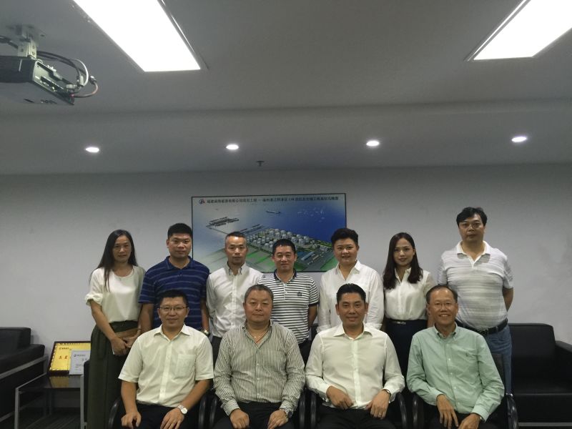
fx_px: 479
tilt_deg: +3.4
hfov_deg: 61.7
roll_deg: -0.1
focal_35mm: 29
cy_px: 214
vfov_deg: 48.2
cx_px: 286
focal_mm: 4.15
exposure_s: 1/10
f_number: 2.2
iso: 100
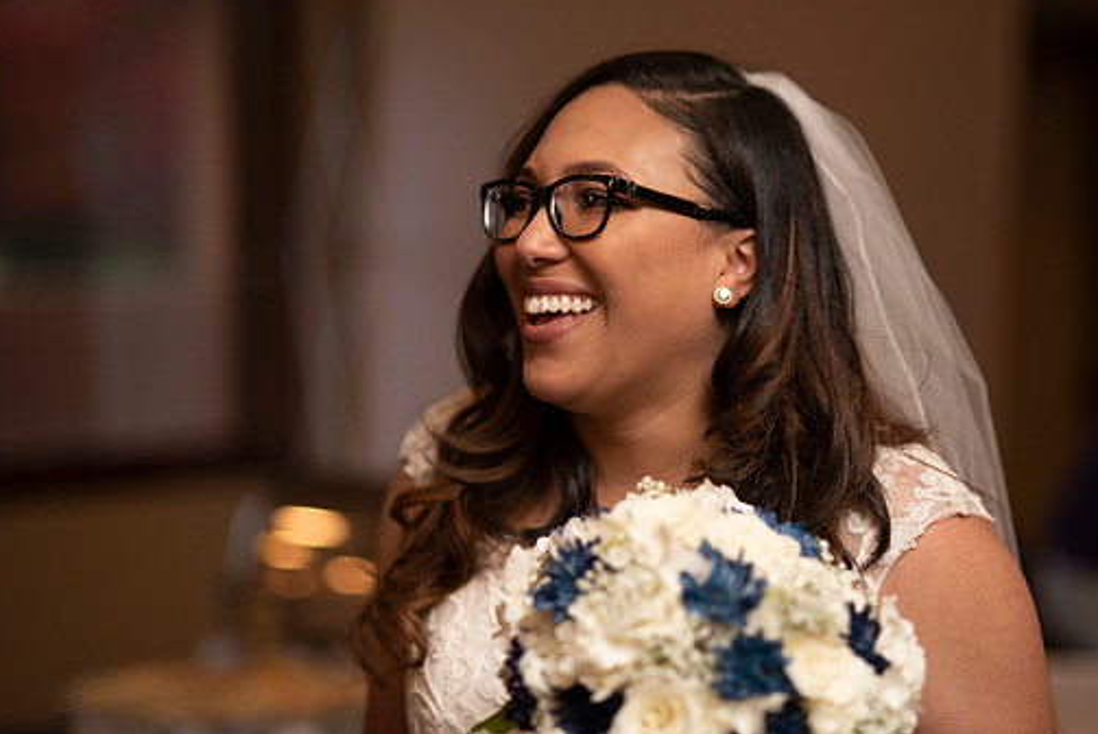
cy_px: 346
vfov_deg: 14.0
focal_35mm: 98
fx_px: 2991
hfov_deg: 20.8
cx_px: 611
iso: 500
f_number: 2
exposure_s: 1/160
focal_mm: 85
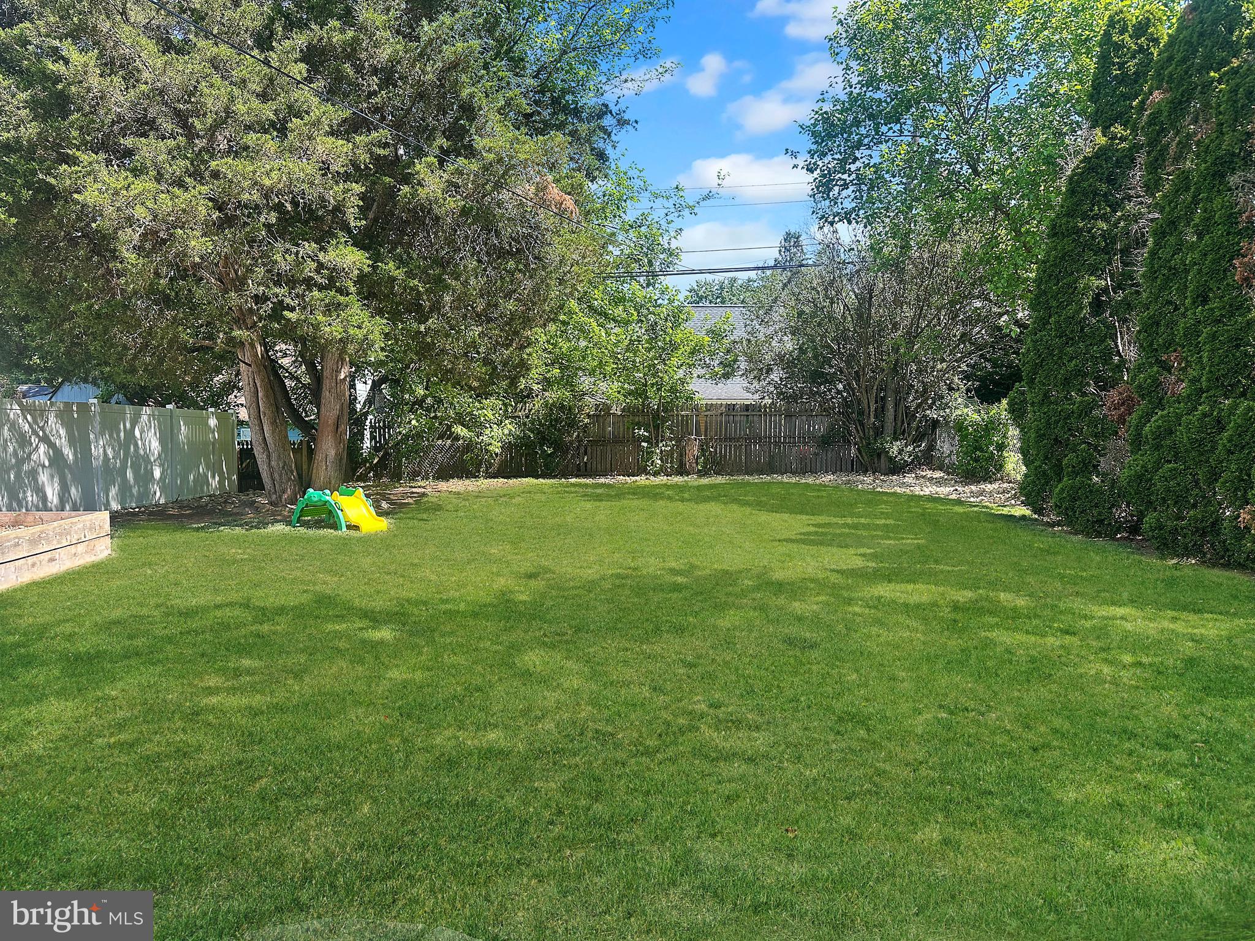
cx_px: 628
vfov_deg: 56.8
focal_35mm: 24
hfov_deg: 71.6
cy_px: 470
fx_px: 870
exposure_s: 1/918
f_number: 1.78
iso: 80
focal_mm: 6.86
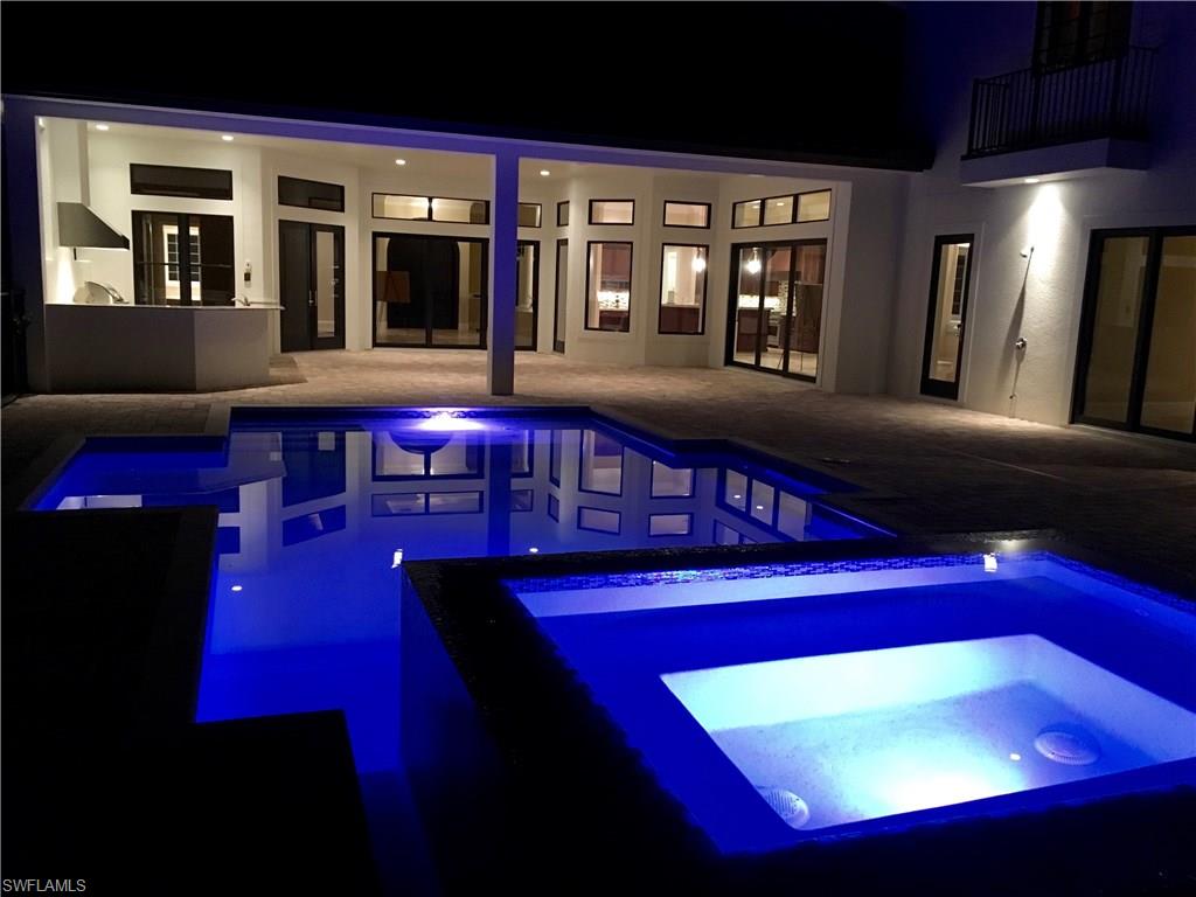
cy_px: 448
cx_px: 598
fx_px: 1002
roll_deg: -1.8
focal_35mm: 29
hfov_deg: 61.7
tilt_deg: -8.1
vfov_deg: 48.2
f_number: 2.2
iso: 200
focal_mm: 4.15
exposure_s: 1/15
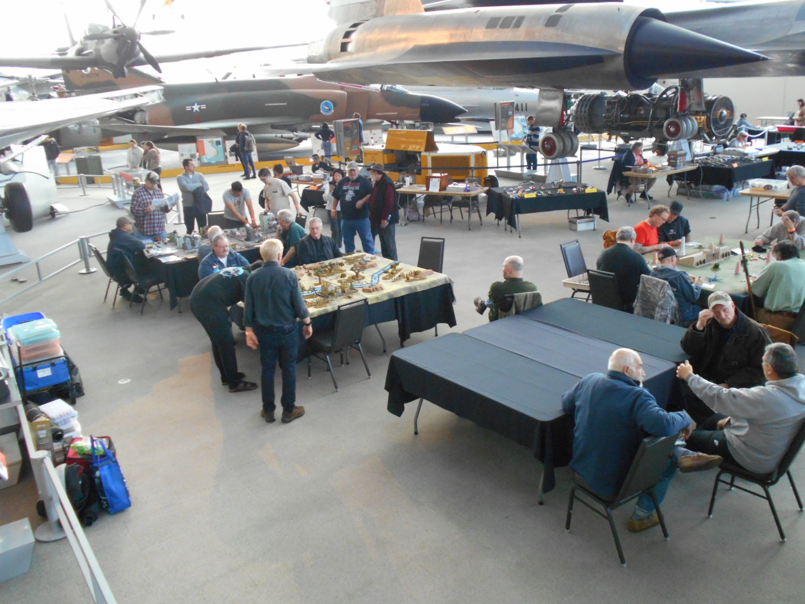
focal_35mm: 30
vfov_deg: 46.8
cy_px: 289
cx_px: 414
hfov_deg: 60.0
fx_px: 698
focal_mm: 5.1
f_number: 3.4
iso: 400
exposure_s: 1/30
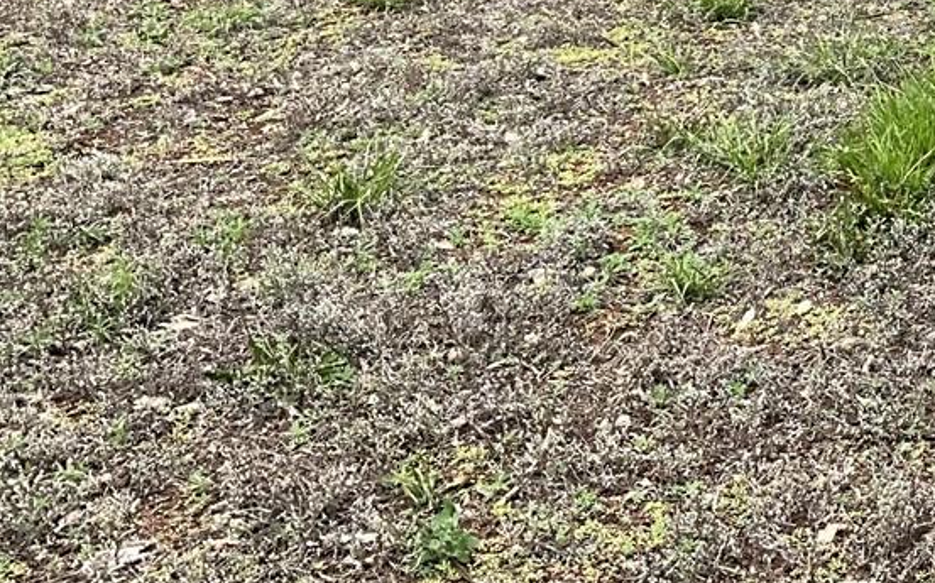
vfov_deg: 13.8
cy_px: -282
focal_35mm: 89
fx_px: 2267
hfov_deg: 21.7
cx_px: 1107
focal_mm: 3
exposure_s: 1/962
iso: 25
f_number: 1.8
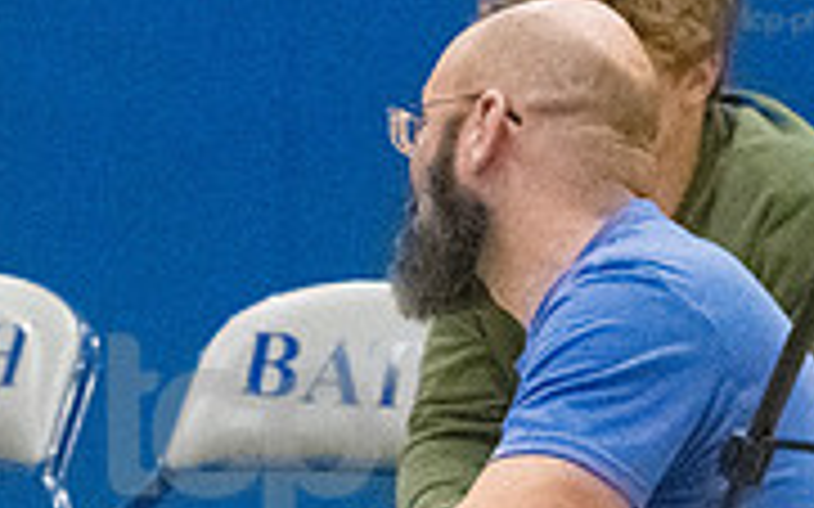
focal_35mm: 853
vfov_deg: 1.5
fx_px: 18917
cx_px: 243
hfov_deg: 2.5
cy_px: 495
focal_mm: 175
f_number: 4.5
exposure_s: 1/1600
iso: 10000
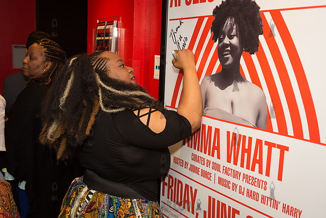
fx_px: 380
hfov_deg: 46.4
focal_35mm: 42
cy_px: 109
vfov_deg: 31.9
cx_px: 163
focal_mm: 42
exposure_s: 1/500
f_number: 4
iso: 2000
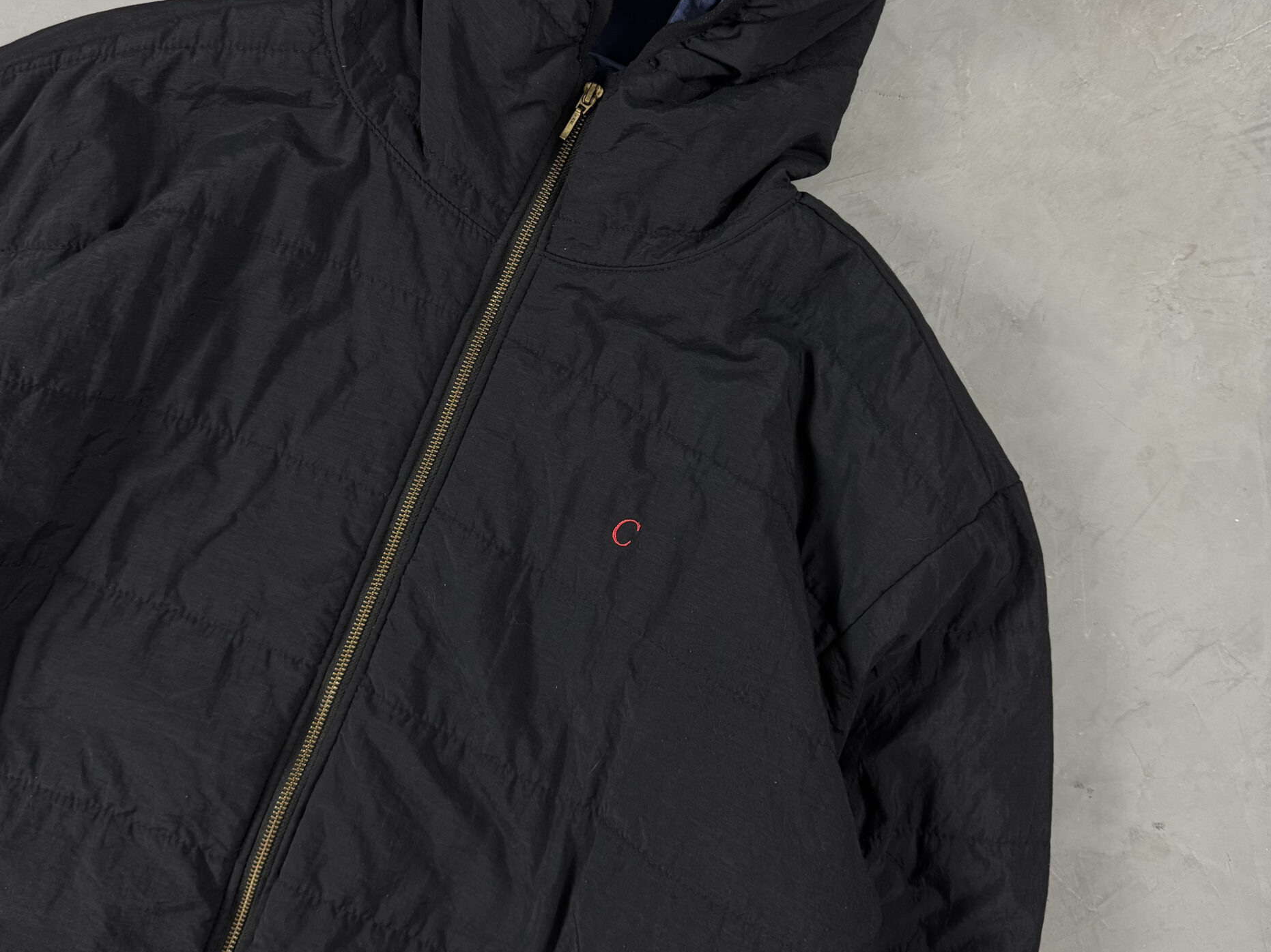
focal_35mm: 33
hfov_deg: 55.4
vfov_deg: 42.8
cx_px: 617
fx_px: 1212
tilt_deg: -84.9
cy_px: 389
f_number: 1.78
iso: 200
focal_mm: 6.76
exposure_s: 1/60
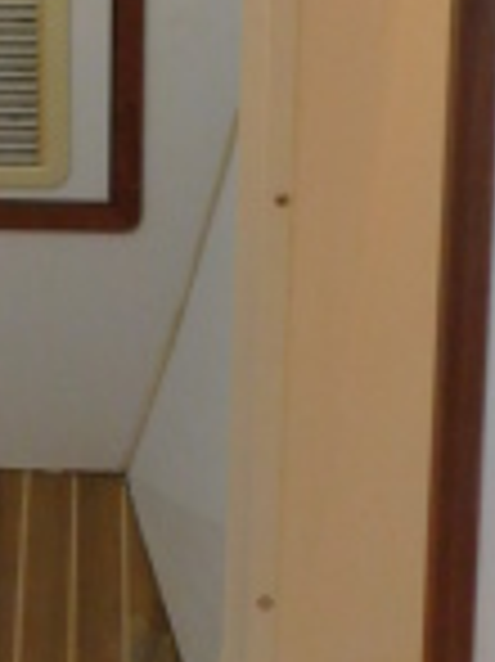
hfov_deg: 9.9
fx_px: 2807
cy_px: -198
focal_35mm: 147
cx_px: -144
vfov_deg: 13.0
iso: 400
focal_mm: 6.3
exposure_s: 1/13
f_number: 3.5
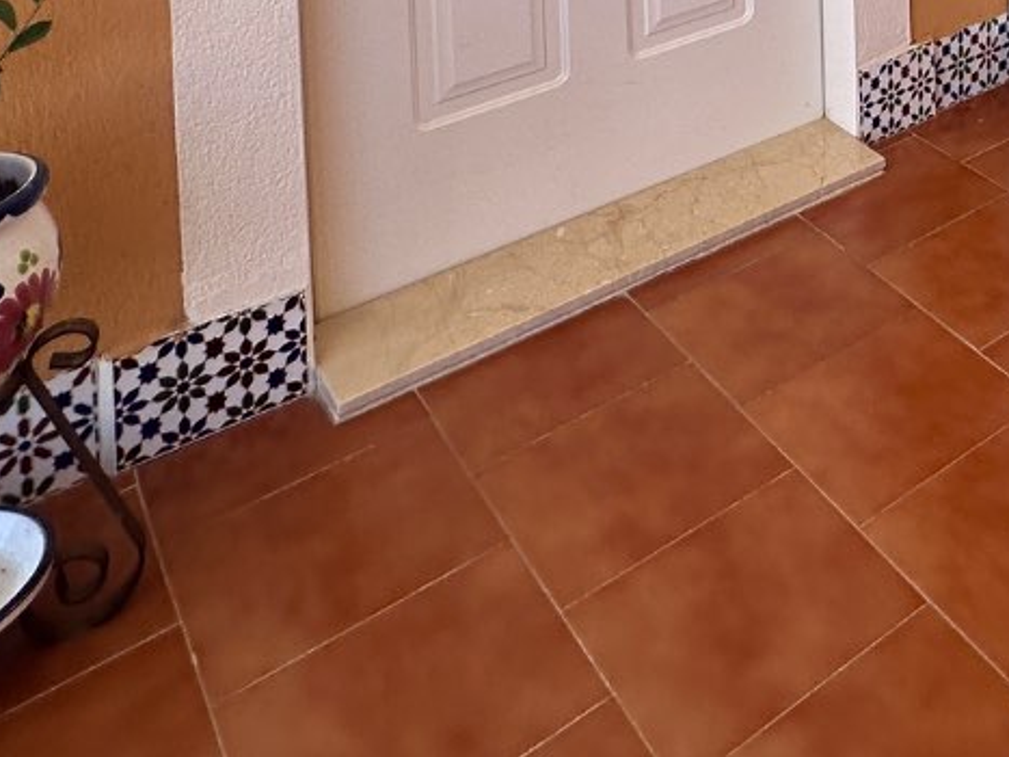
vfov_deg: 23.7
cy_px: -447
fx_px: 1311
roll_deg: -0.5
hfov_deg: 34.1
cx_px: 1206
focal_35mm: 45
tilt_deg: -2.5
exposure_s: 1/129
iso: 40
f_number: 2.2
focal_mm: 2.22
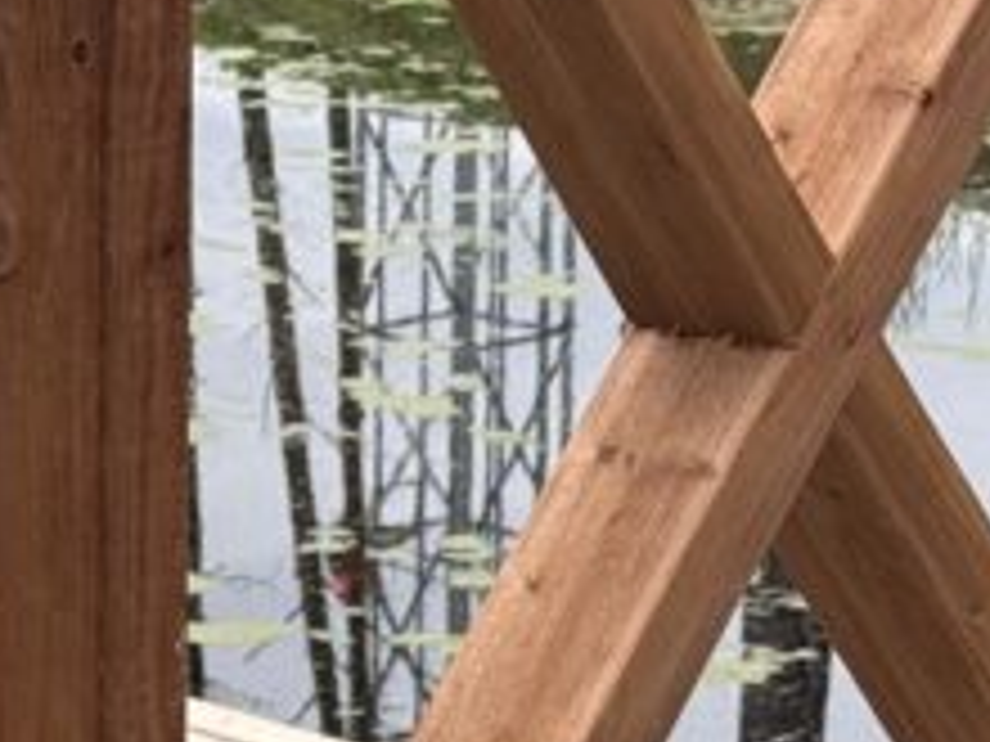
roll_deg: +0.7
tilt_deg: -11.6
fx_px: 6378
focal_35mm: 223
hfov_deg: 8.5
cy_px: 360
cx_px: -765
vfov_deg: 6.7
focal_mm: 6.76
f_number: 1.78
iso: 64
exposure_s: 1/475
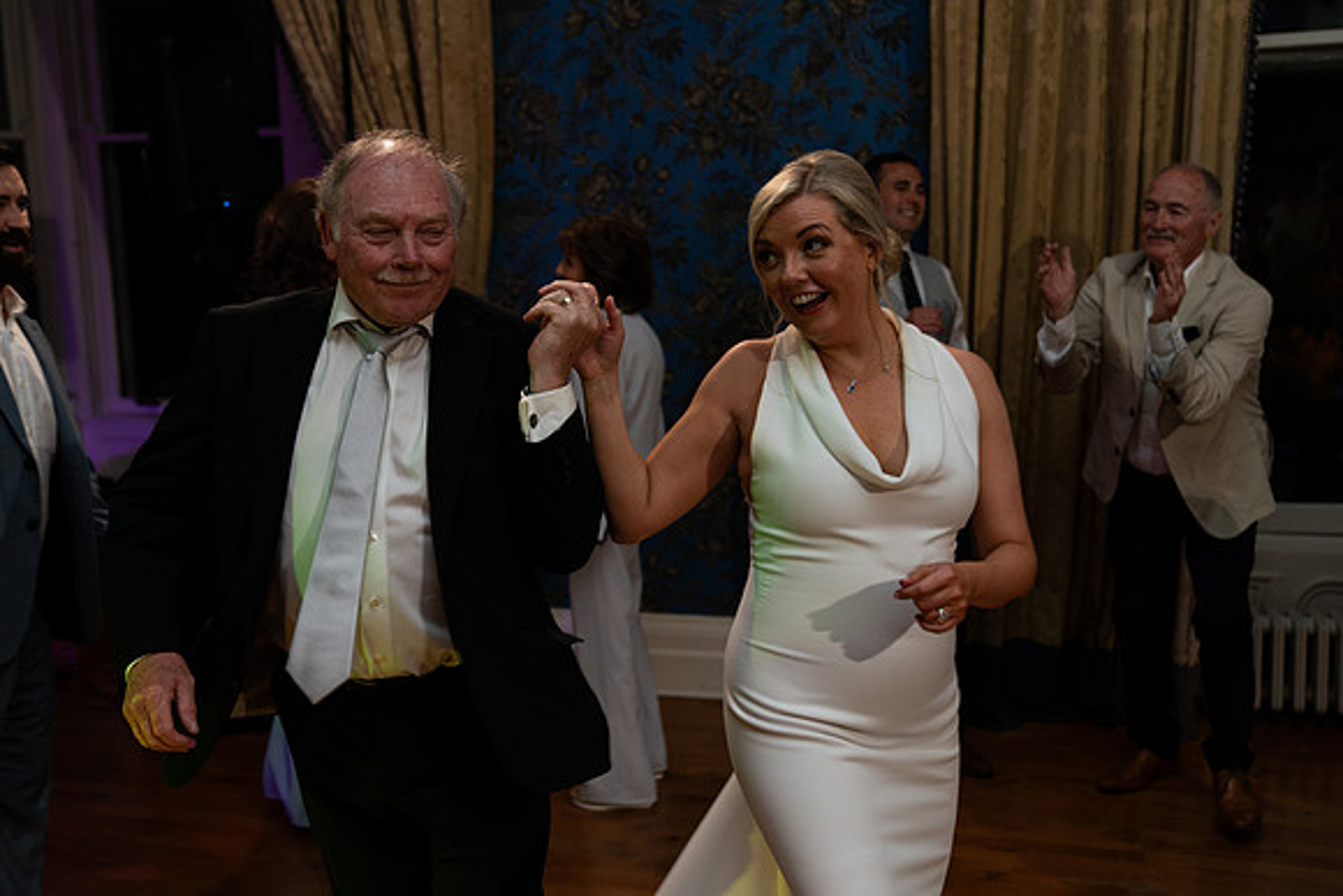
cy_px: 448
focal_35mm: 38
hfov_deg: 50.7
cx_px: 672
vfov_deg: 35.1
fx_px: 1418
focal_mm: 38
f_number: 2.8
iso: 1250
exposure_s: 1/160
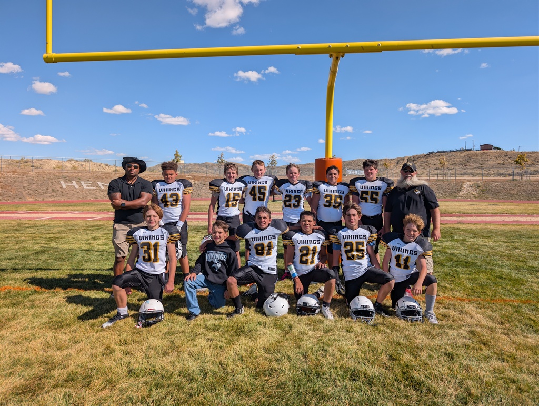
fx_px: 374
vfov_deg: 56.9
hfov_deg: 71.5
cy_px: 203
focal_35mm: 24
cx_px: 270
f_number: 1.68
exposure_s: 1/1852
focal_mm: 6.9
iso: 19
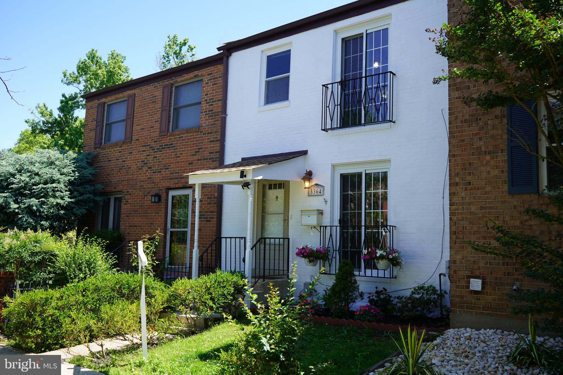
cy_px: 188
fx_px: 516
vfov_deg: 40.0
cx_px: 282
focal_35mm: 33
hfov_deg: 57.2
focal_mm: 33
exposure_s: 1/100
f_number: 7.1
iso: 100
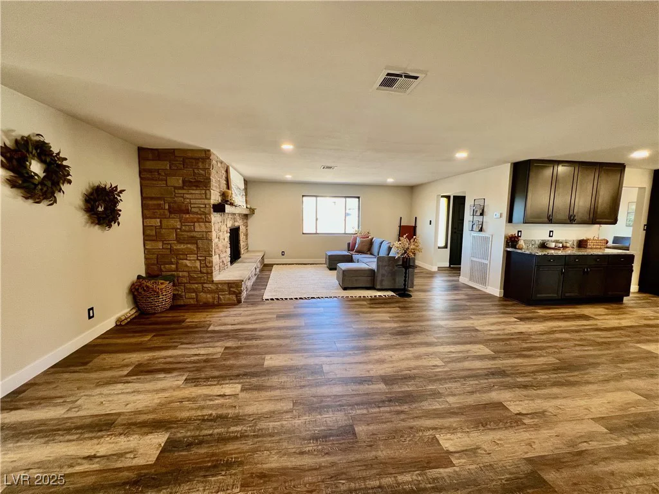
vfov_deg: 89.9
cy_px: 247
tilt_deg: -6.4
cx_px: 330
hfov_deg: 106.2
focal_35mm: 13
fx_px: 247
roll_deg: -0.2
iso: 160
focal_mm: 1.57
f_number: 1.8
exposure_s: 1/60
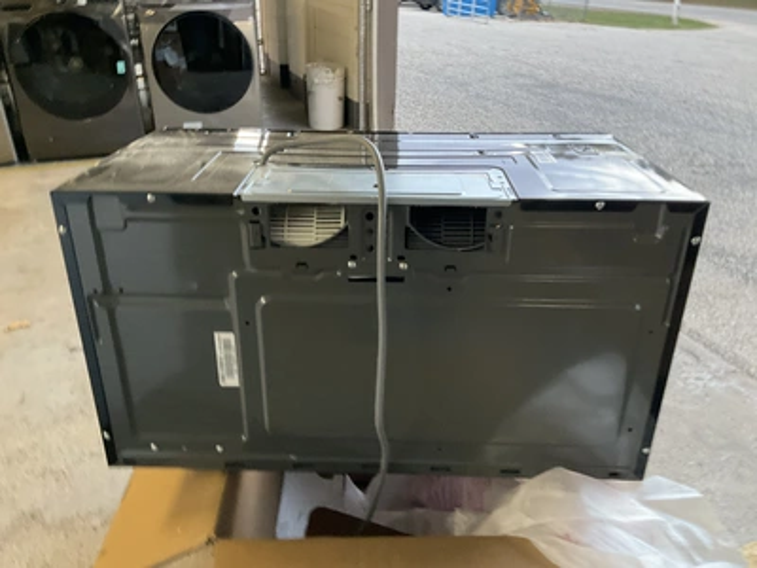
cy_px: 284
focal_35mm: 29
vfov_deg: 48.2
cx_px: 378
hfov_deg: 61.7
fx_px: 634
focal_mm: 3
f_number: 1.8
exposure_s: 1/30
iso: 250
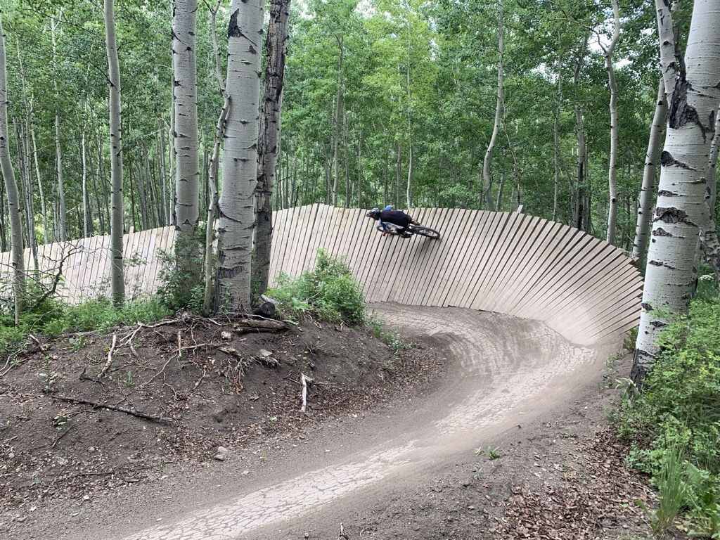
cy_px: 270
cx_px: 360
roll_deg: -4.6
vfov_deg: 53.1
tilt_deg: -15.9
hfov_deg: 67.3
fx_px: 541
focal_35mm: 26
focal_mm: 4.25
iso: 25
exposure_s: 1/194
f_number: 1.8
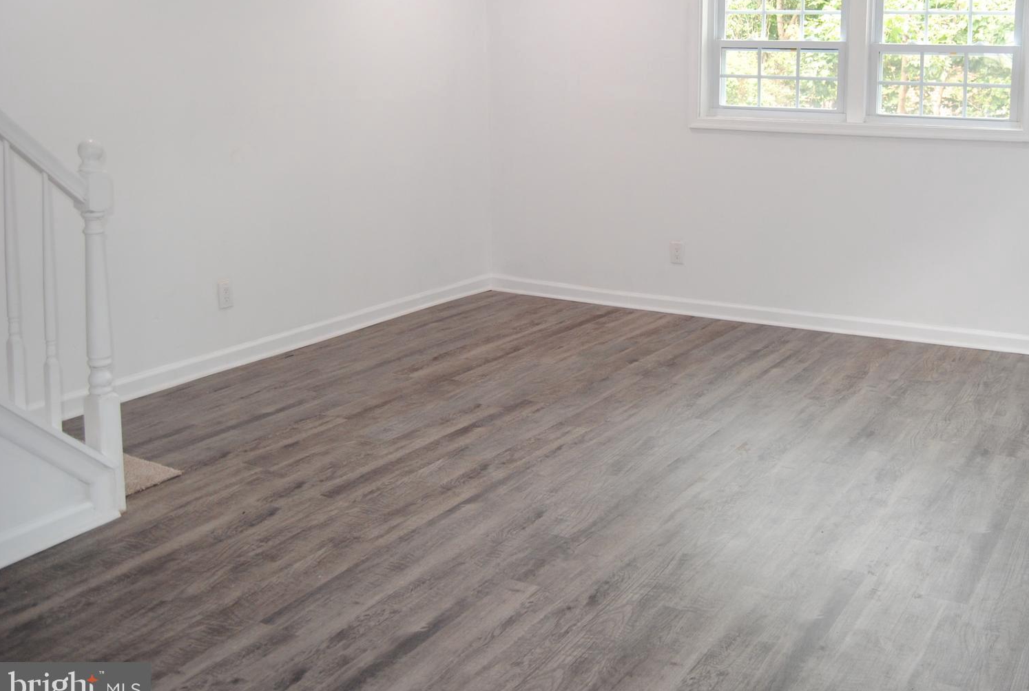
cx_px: 703
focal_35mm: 37
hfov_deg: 50.7
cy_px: 239
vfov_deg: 35.8
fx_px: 1060
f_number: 4
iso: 400
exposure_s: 1/80
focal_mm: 18
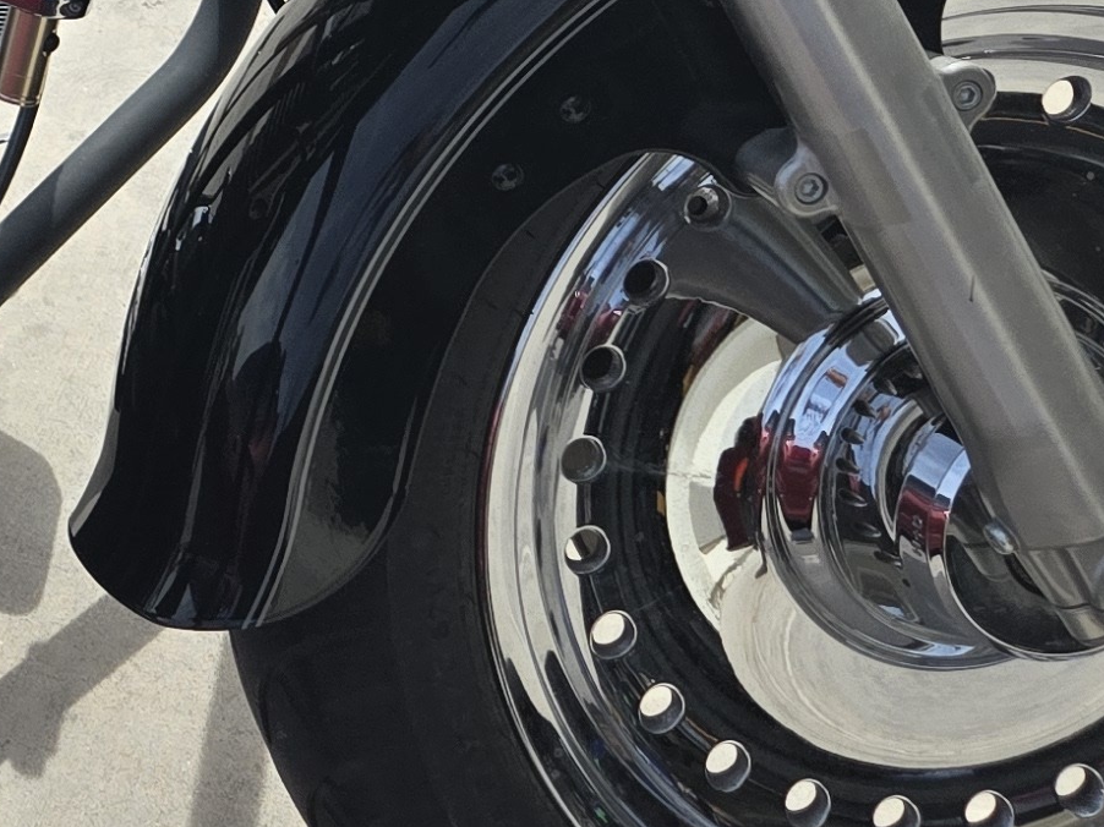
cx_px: -703
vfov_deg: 13.9
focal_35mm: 102
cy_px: -243
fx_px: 3252
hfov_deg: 16.9
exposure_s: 1/2921
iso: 64
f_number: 1.8
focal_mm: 5.4
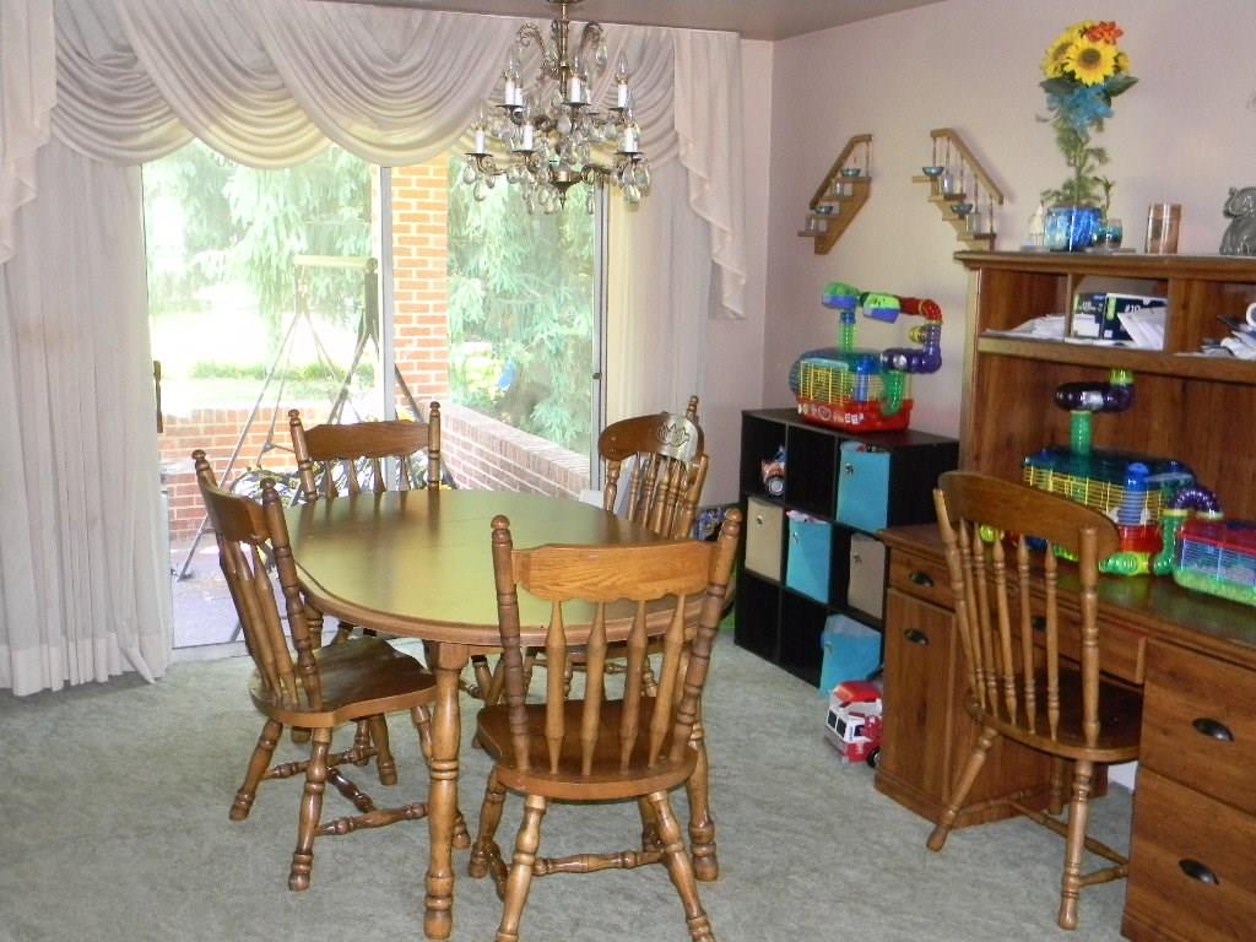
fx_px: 1306
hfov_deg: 51.4
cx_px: 628
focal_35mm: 36
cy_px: 471
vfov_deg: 39.7
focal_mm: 6.4
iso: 416
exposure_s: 1/30
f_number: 3.7
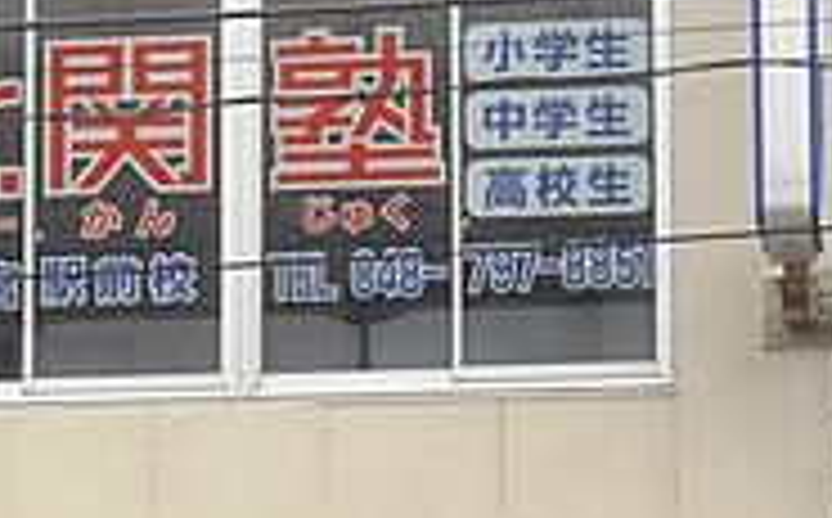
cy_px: 793
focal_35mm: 239
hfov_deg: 8.7
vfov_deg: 5.4
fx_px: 5411
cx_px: -9
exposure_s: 1/200
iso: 64
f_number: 3.8
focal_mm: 13.7
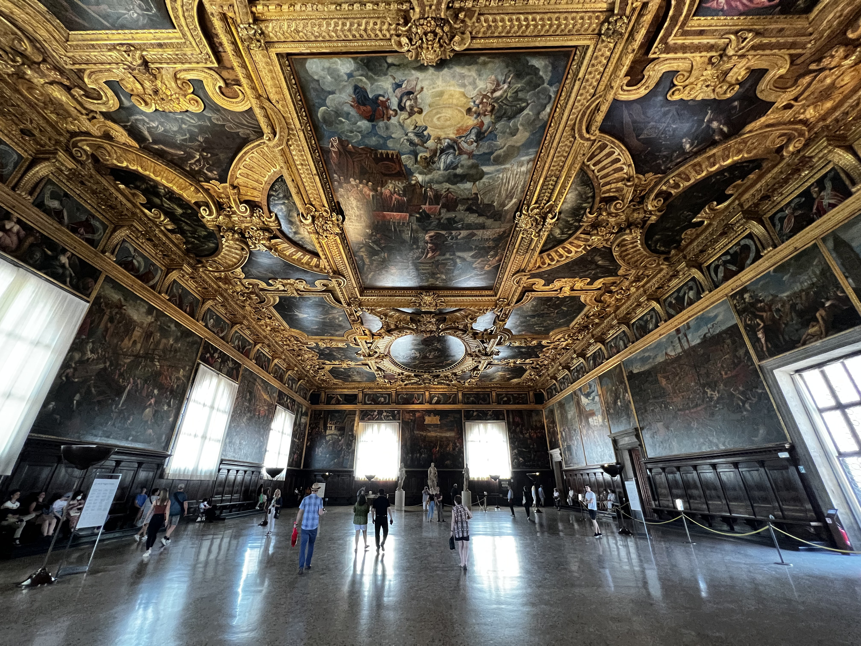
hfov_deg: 106.2
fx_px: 323
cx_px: 430
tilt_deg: +25.3
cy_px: 323
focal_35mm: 13
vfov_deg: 89.9
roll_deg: +0.3
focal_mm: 1.57
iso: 400
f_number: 1.8
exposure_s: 1/50
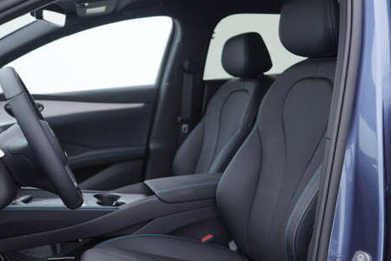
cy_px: 155
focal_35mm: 44
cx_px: 176
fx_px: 478
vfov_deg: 30.4
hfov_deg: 44.4
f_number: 3.2
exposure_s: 1/50
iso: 125
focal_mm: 24
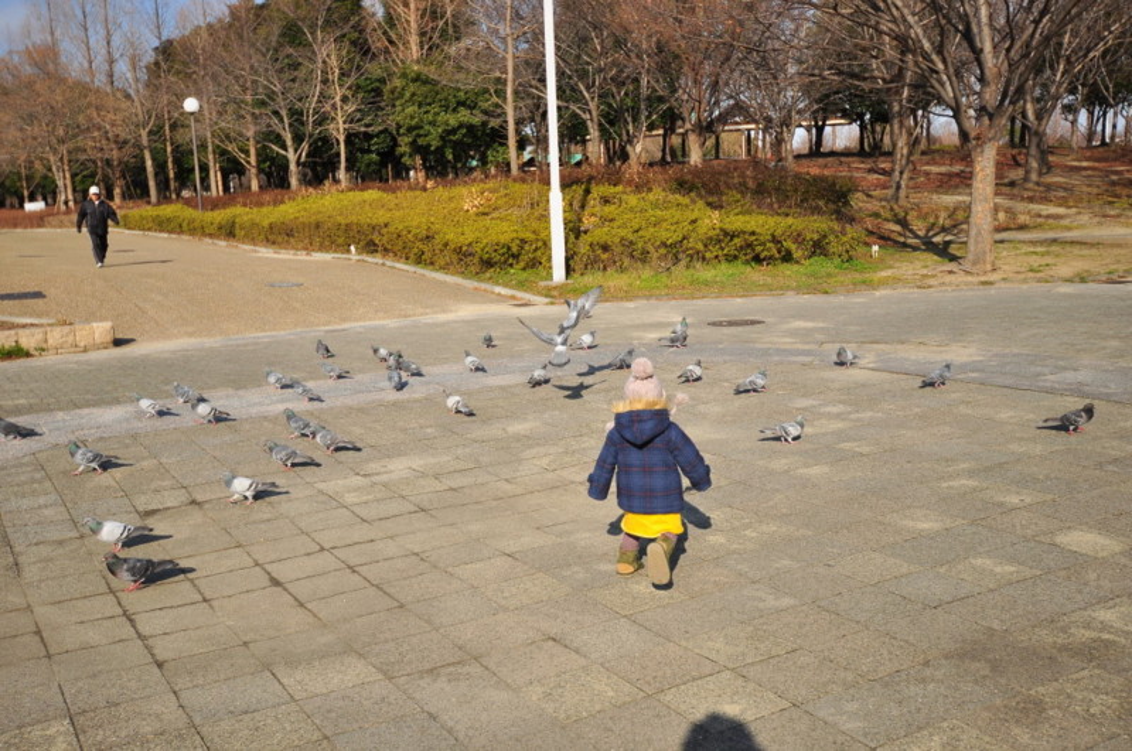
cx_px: 566
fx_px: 1130
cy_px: 376
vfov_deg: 36.8
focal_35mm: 36
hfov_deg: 53.2
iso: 250
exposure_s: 1/2000
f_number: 4.5
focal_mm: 24
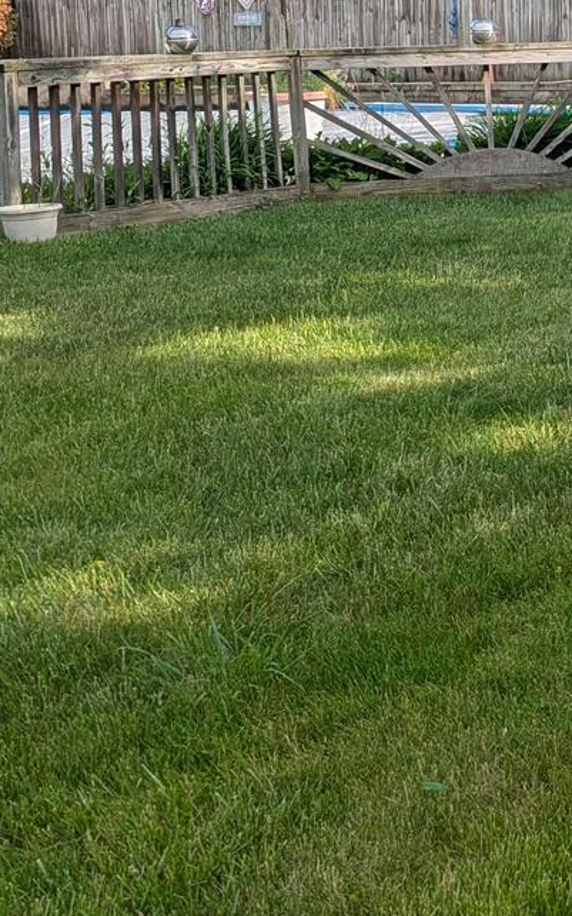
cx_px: 696
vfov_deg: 25.3
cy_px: 270
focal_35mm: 81
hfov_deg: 15.5
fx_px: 2021
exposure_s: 1/1742
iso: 47
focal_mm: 6.81
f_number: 1.85
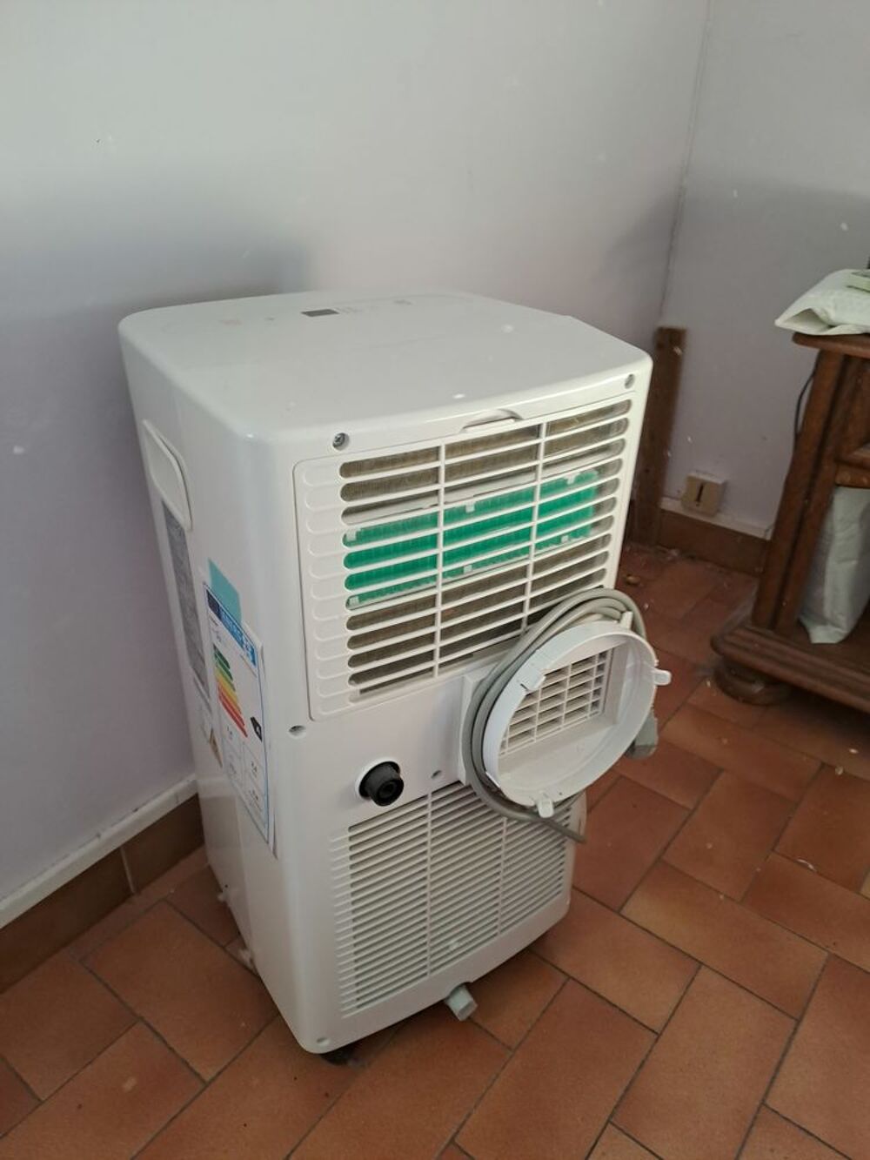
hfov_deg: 54.9
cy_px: 580
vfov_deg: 69.4
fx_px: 838
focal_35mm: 25
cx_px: 435
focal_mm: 4.65
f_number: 1.8
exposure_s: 1/50
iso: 250
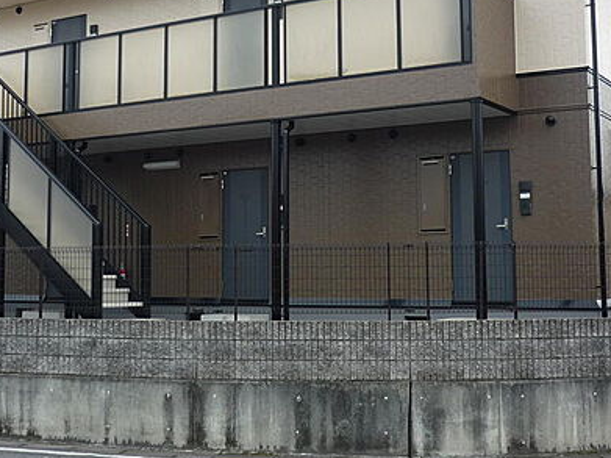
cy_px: 153
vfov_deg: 26.9
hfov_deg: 35.5
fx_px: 953
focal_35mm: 54
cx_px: 266
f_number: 2.8
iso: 100
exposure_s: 1/400
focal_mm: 5.5
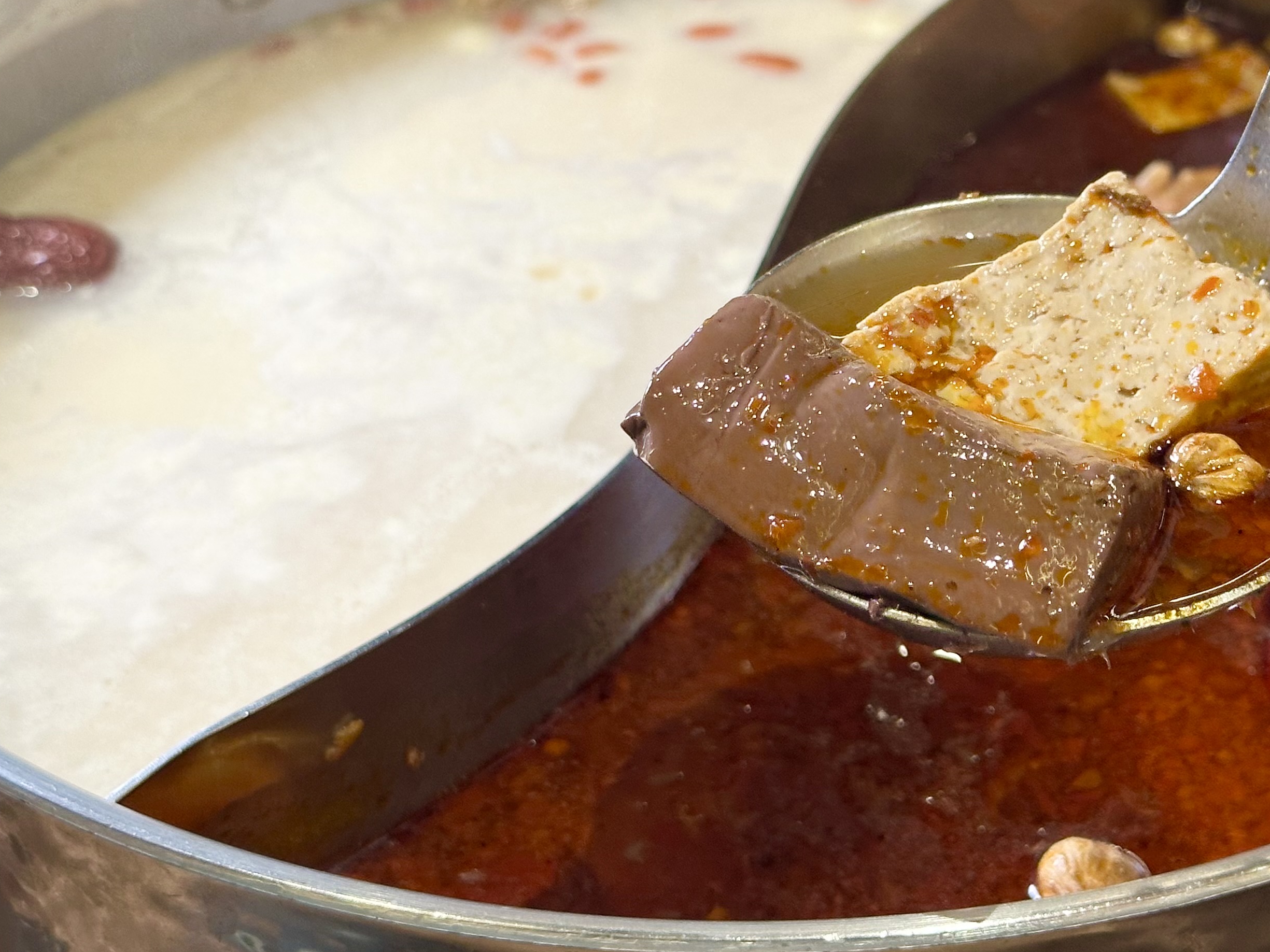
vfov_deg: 18.6
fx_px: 2898
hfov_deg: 24.6
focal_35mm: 79
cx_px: 814
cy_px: 333
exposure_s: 1/59
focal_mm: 6.86
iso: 100
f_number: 1.78
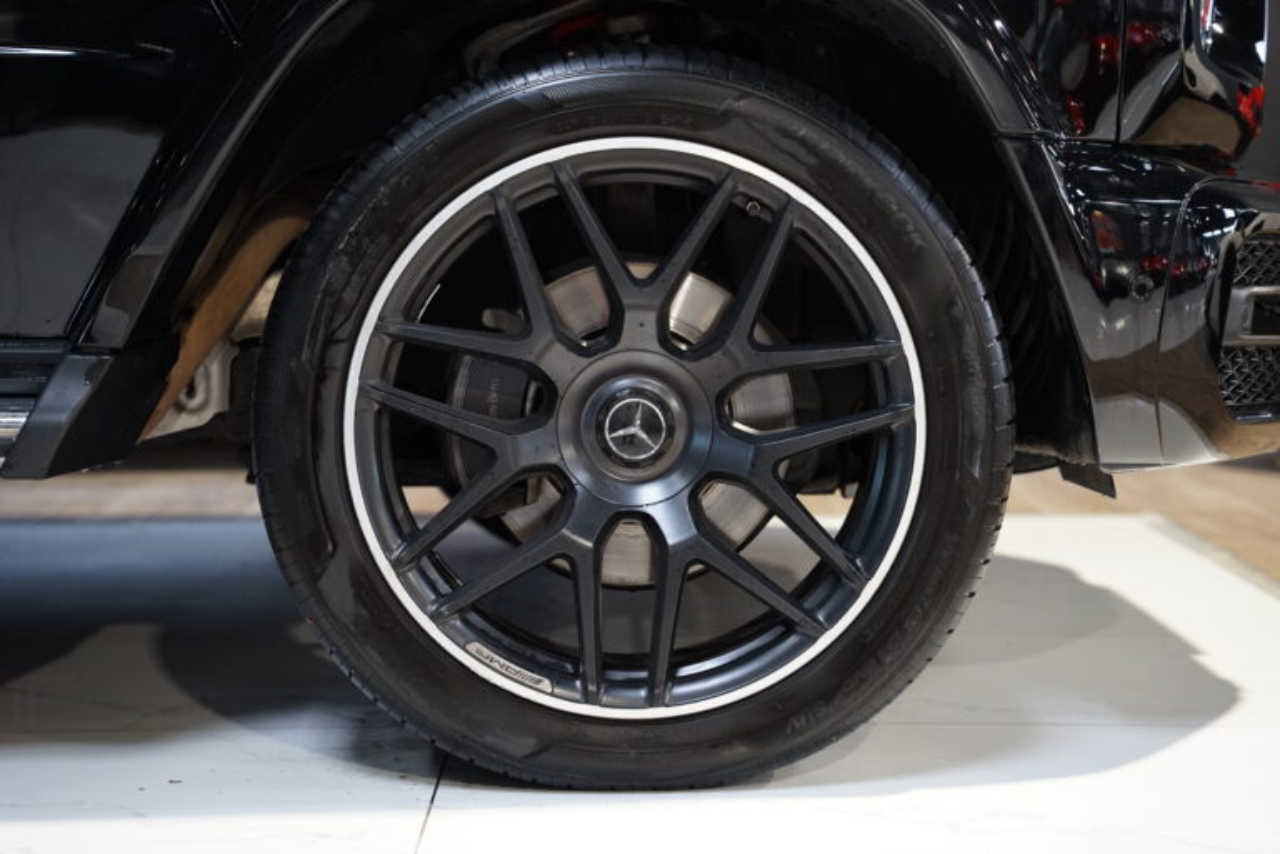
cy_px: 427
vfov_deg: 20.6
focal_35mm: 66
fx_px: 2350
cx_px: 640
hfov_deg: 30.5
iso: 1250
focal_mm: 66.1
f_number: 2.8
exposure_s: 1/80
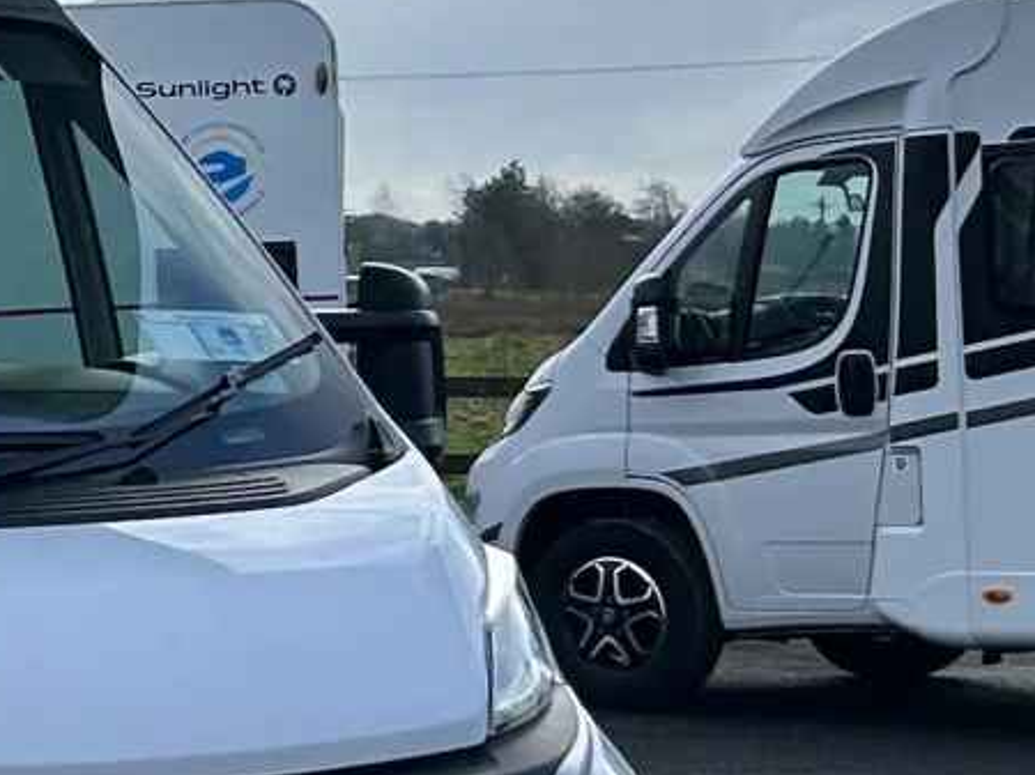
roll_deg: +0.5
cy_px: 338
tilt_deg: +1.4
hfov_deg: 12.3
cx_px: -766
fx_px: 4423
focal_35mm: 148
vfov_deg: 10.0
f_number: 1.5
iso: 50
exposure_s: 1/2762
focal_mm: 5.7
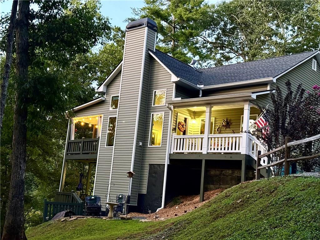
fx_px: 444
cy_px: 120
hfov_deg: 39.7
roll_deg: -5.2
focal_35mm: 48
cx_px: 160
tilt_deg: +10.9
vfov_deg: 30.3
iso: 640
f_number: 1.78
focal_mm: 6.76
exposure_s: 1/24
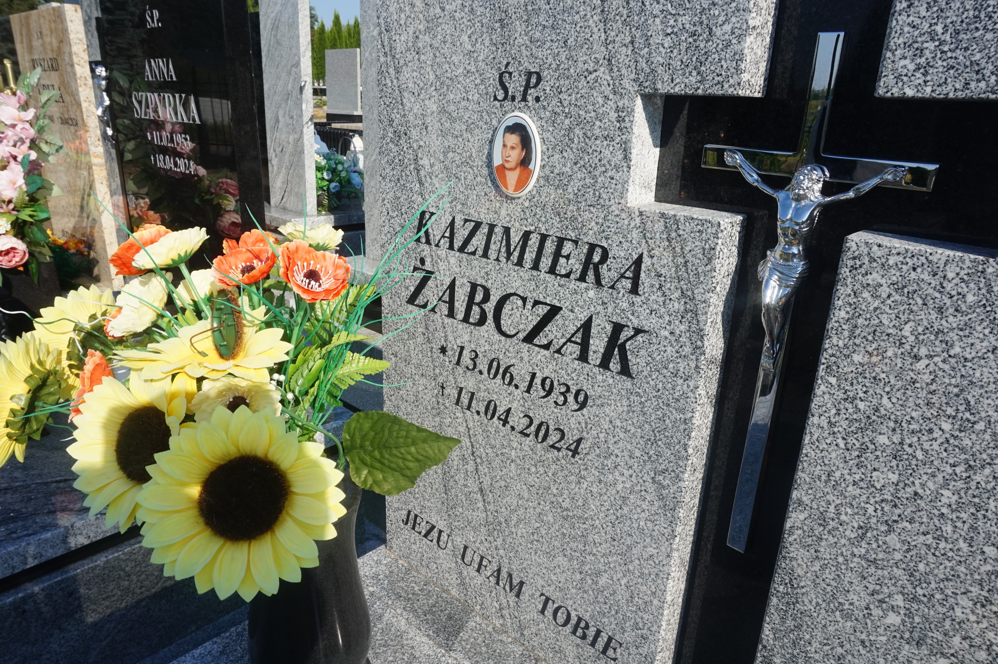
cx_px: 499
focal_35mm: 24
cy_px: 332
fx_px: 665
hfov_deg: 73.8
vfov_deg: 53.1
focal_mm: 16
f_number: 13
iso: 100
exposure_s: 1/80
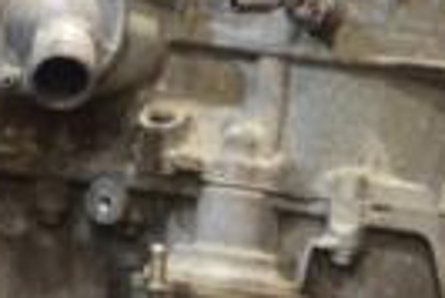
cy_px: -70
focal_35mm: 237
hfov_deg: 8.7
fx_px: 2936
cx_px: 264
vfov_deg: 5.8
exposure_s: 1/30
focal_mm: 35
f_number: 5
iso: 1000
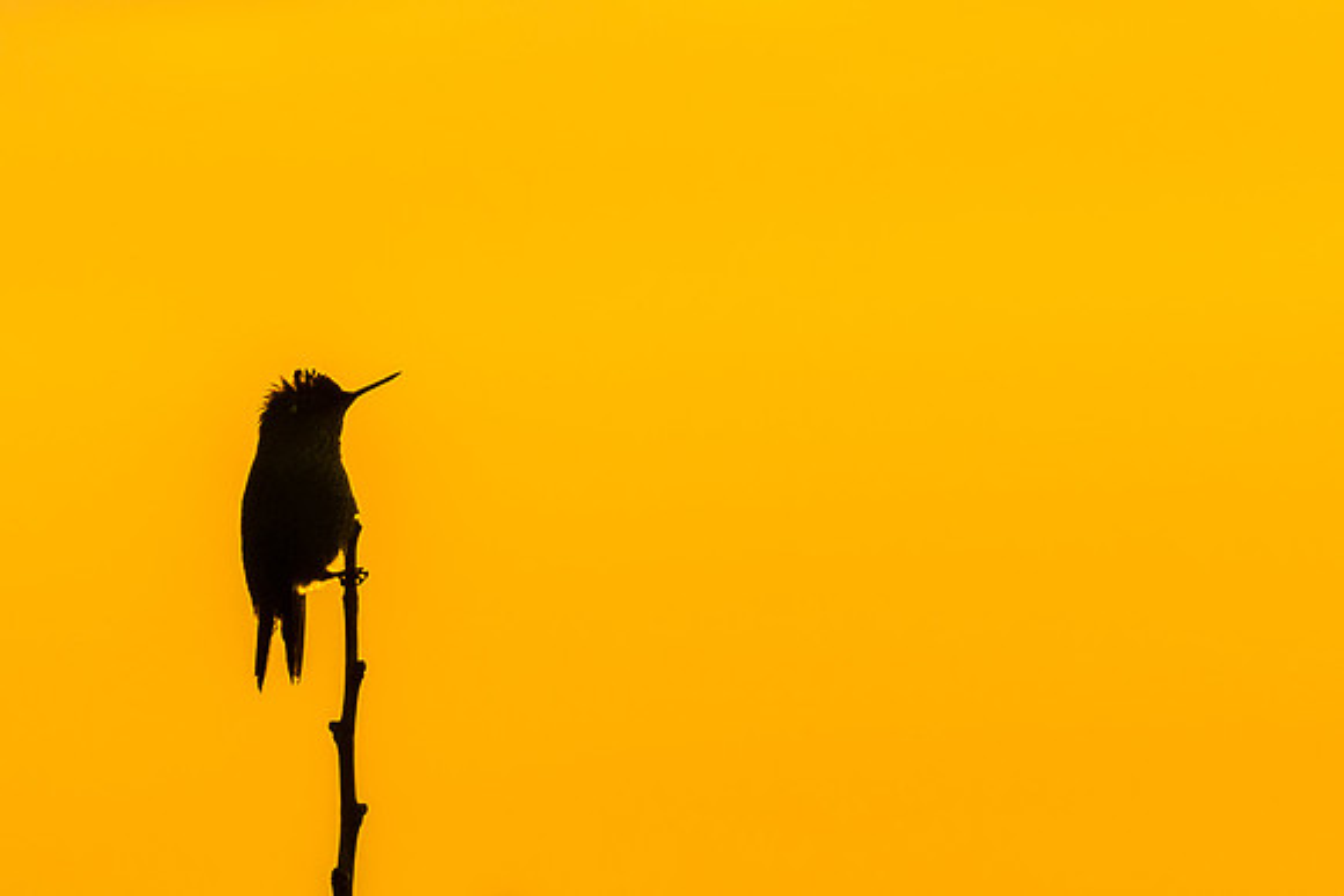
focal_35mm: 912
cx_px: 360
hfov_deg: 2.3
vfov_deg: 1.5
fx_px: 34047
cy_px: 158
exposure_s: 1/800
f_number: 13
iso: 1250
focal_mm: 294
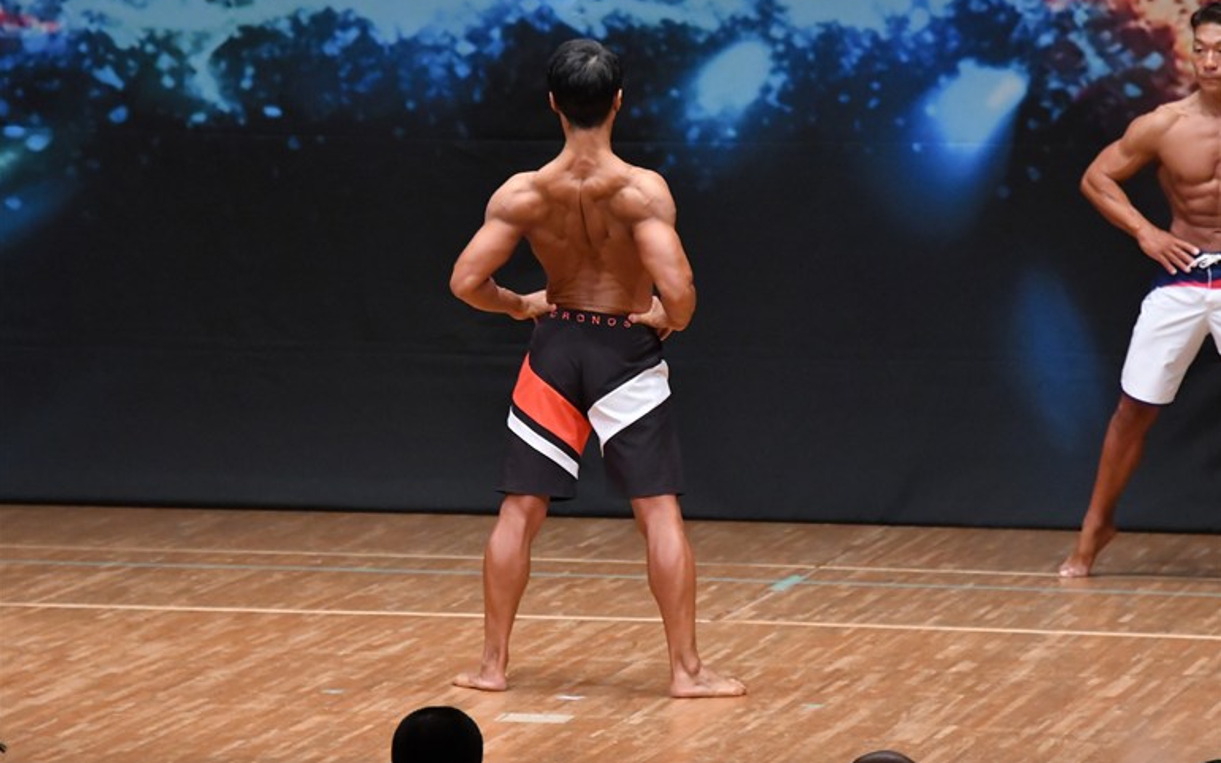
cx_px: 612
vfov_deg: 4.5
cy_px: 359
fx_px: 9717
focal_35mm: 292
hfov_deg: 7.2
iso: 6400
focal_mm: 190
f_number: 5.6
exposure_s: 1/400
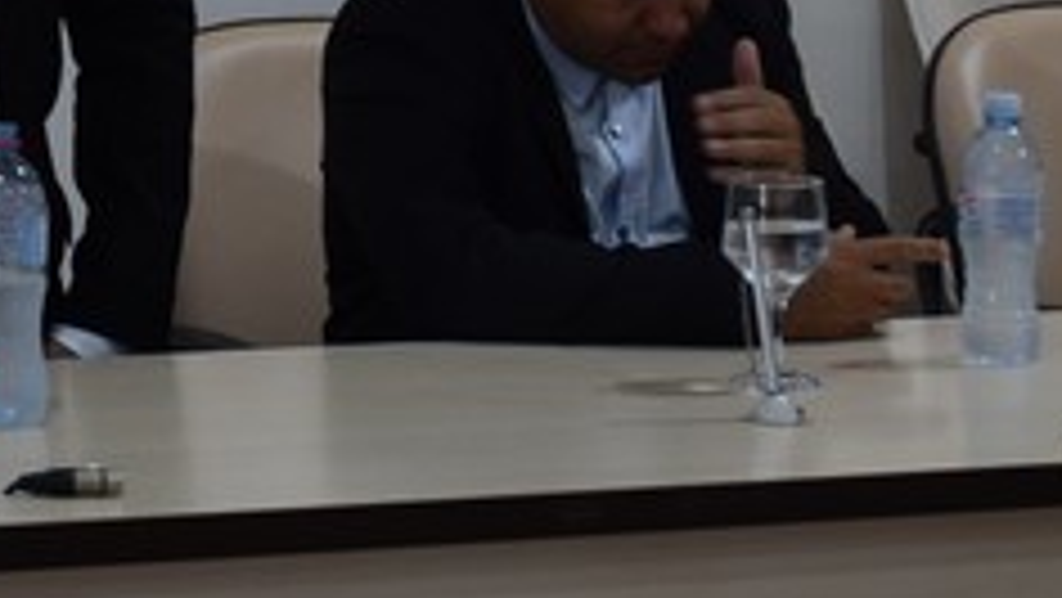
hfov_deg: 13.6
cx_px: -108
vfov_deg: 7.7
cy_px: -265
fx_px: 4357
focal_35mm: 155
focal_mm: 31
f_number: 4.5
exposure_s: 1/80
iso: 400
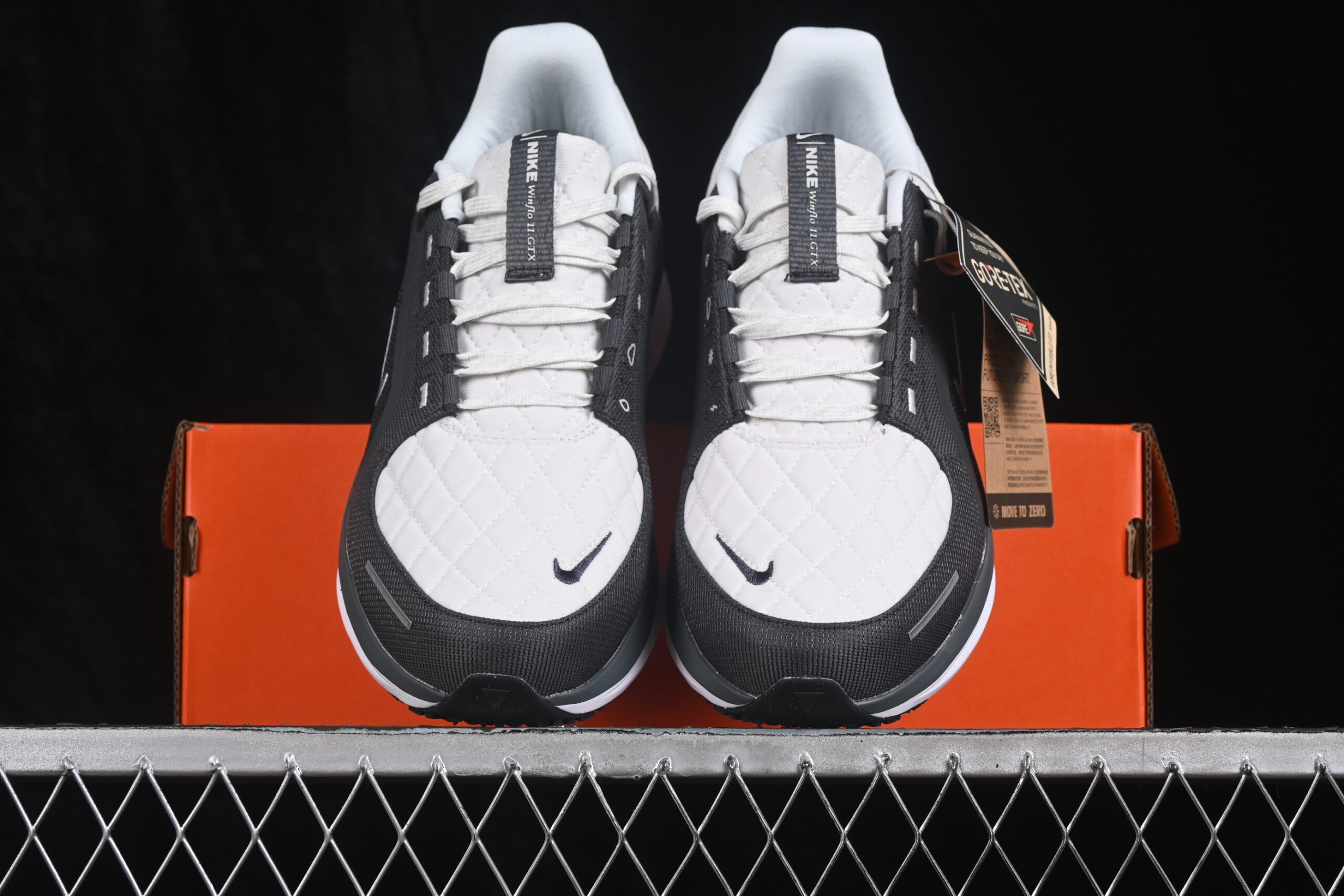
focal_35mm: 75
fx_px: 2800
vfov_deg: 18.2
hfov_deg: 27.0
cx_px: 672
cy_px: 448
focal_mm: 50
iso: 160
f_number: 8
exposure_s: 1/80
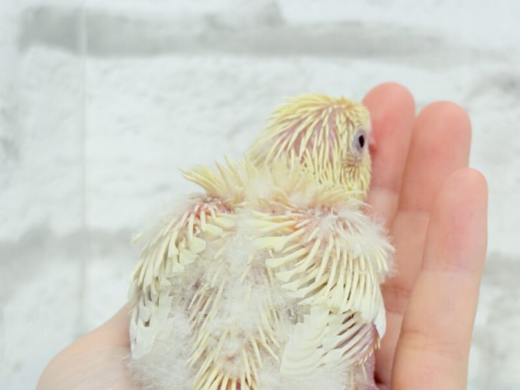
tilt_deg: -9.2
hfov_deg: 25.2
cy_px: 267
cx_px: 329
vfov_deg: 19.1
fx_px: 1157
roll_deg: -1.1
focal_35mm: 77
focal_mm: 5.96
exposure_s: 1/50
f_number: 1.6
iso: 32
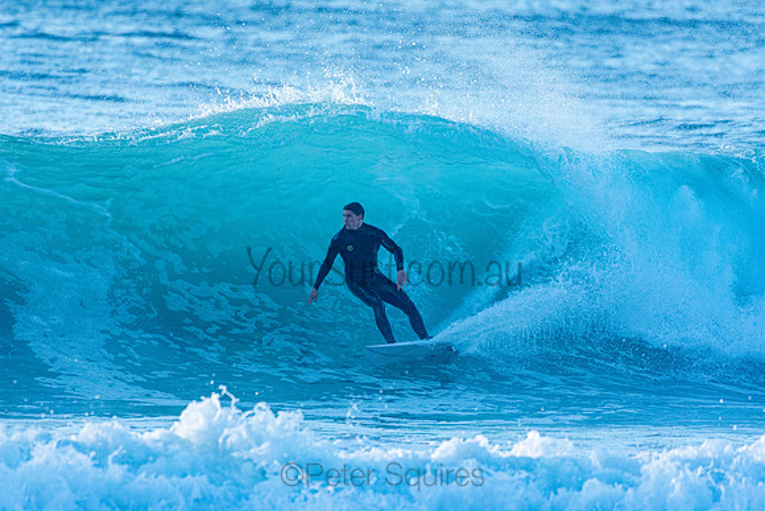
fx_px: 15303
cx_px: 382
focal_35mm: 720
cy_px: 256
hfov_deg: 2.9
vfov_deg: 1.9
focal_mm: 480
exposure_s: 1/1250
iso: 720
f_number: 5.6
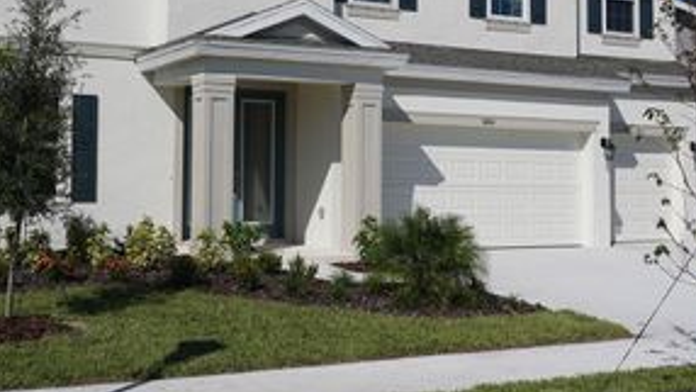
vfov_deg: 22.6
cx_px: 326
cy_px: 138
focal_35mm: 53
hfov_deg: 39.1
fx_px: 978
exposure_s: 1/640
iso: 100
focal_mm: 29
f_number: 8
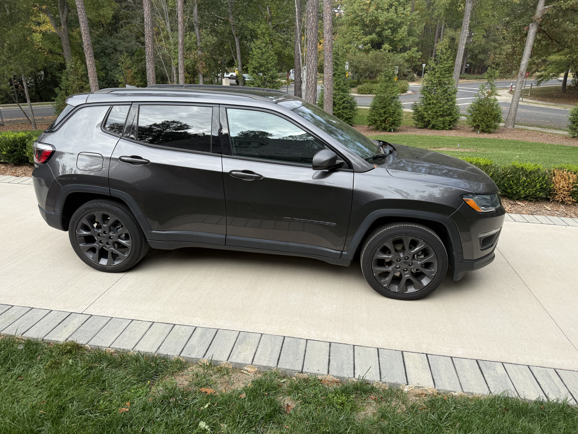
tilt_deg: -20.2
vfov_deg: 56.8
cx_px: 289
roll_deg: -0.4
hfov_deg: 71.6
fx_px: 401
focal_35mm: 24
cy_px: 217
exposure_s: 1/1337
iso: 80
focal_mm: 6.76
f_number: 1.78
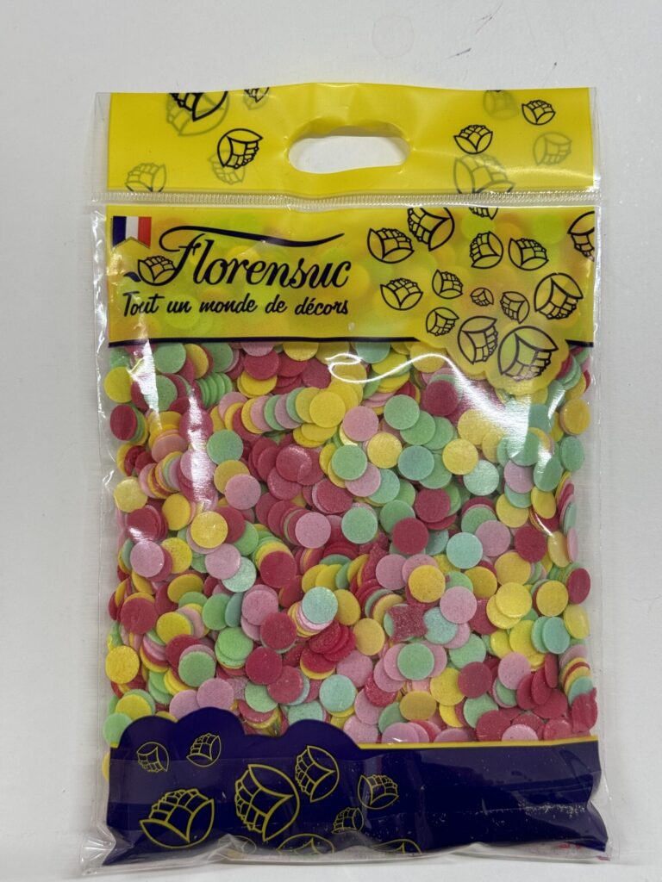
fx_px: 1224
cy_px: 441
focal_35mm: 48
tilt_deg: -86.1
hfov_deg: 30.3
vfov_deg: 39.7
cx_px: 331
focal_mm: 6.86
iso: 100
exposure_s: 1/100
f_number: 1.78
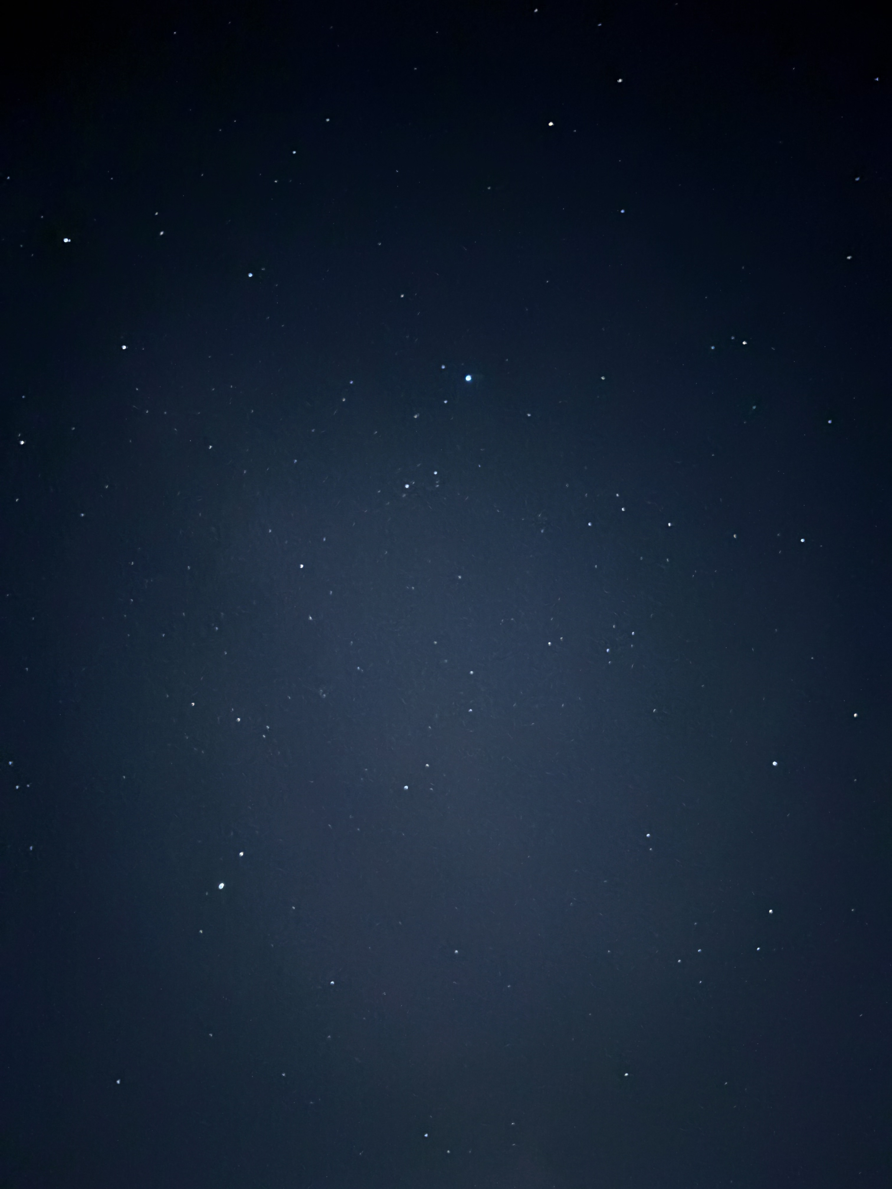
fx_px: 893
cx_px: 446
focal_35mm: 26
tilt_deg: +80.9
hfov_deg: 53.1
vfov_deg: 67.3
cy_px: 594
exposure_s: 1
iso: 10000
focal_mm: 5.96
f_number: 1.6
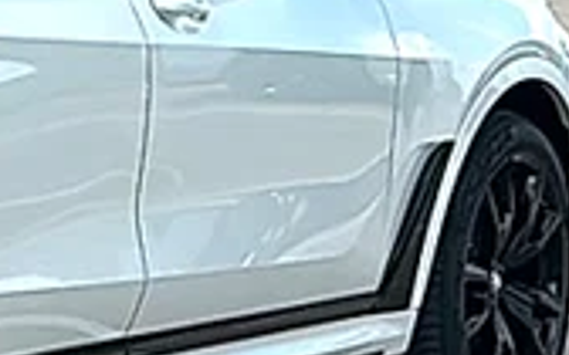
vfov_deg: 7.6
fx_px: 2667
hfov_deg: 11.3
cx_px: -457
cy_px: 137
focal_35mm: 172
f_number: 1.78
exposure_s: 1/5051
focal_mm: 6.86
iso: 80
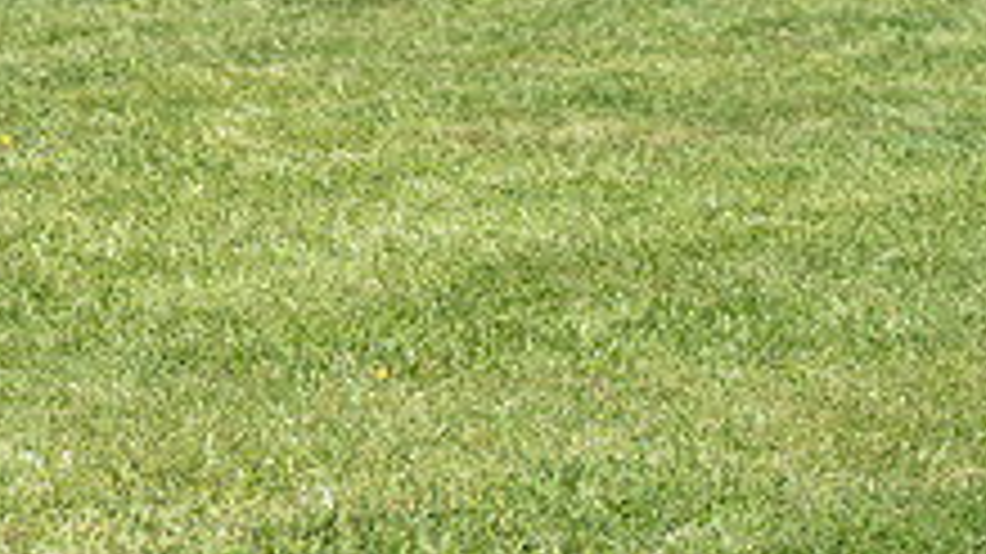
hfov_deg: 9.6
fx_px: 5802
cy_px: -119
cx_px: -207
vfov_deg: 5.4
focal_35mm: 222
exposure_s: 1/1000
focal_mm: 80
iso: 160
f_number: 4
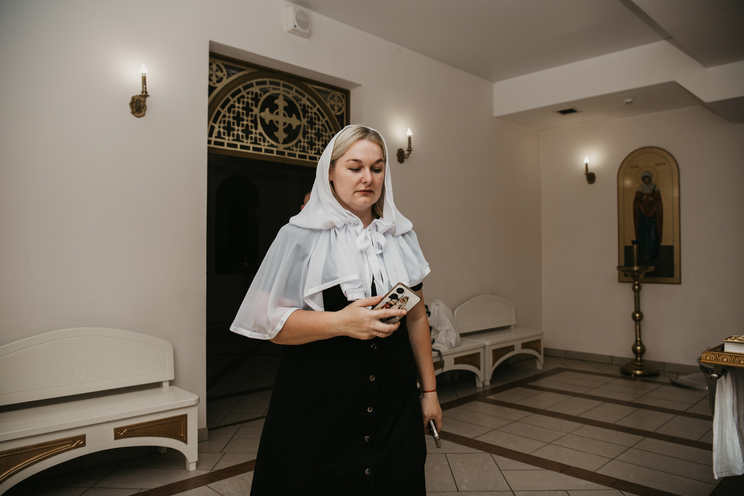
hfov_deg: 67.4
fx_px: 558
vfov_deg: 47.9
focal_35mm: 27
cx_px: 372
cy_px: 248
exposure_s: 1/160
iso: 125
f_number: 4
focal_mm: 27
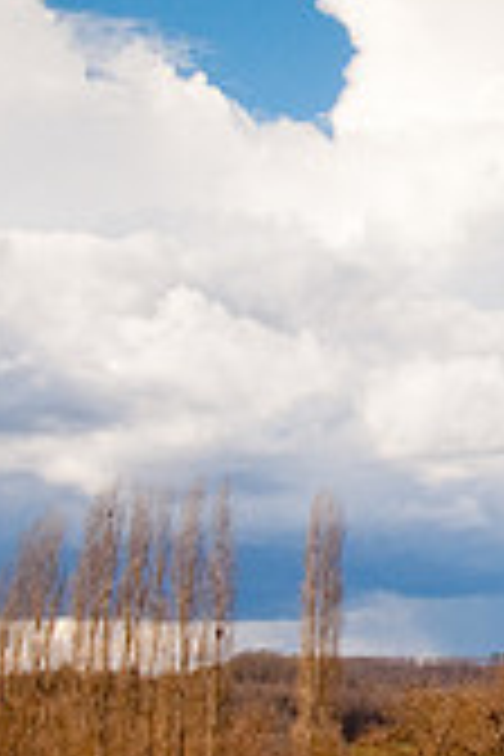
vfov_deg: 16.5
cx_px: 846
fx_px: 2604
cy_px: 281
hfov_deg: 10.5
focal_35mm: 124
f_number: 19
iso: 200
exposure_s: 1/125
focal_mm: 24
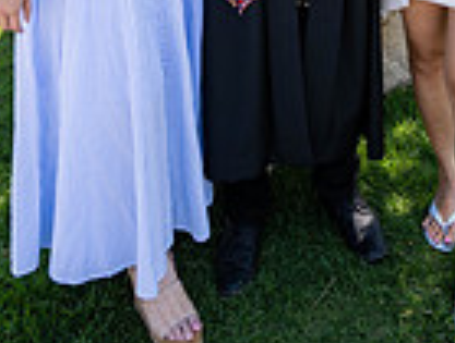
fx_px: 738
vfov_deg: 21.6
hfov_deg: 33.5
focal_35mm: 56
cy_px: -181
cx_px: 350
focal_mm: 14
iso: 100
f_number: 4
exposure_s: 1/320
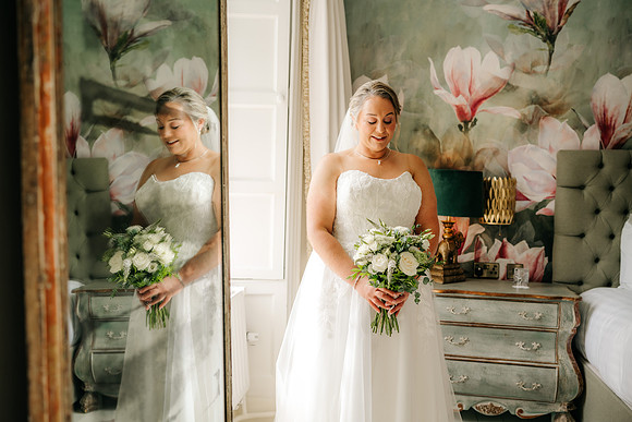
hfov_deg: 54.4
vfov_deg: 37.9
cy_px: 211
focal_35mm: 35
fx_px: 615
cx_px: 316
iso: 100
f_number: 2.5
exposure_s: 1/250
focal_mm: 35
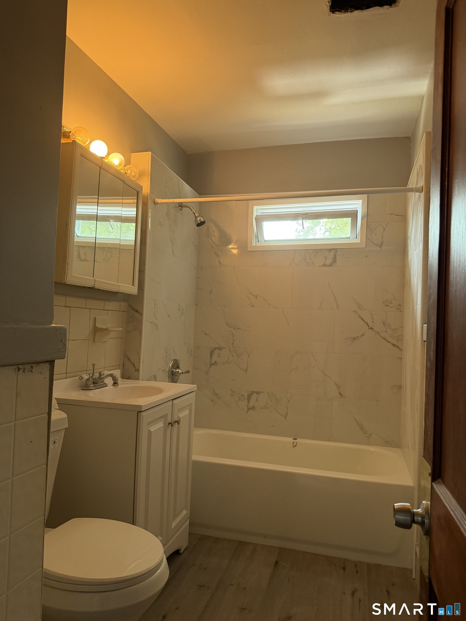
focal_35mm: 24
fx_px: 431
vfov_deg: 71.6
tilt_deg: +1.8
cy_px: 310
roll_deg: -2.2
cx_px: 233
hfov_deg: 56.8
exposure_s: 1/104
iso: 200
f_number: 1.78
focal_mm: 6.76
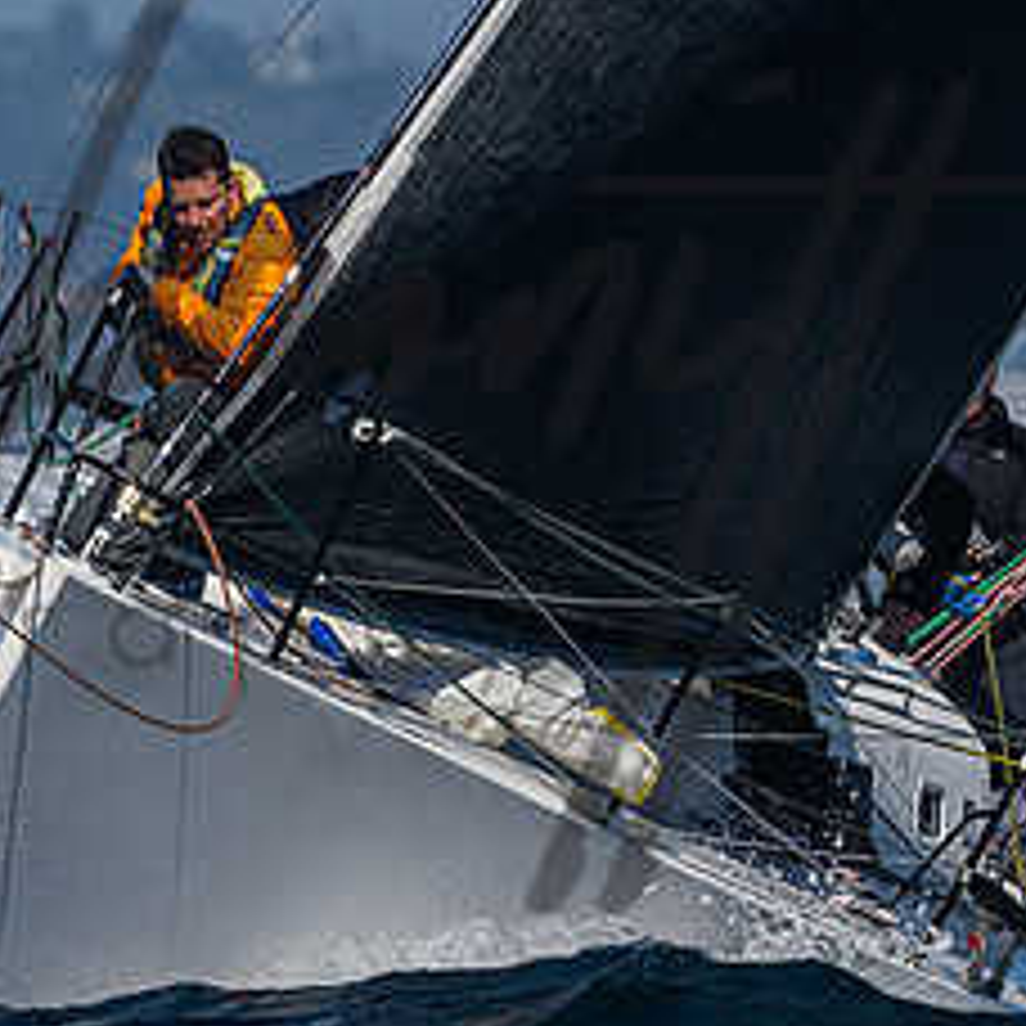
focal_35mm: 1187
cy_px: 173
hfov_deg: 1.5
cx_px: 730
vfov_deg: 1.5
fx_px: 39804
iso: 400
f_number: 6.3
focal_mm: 400
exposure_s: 1/8000
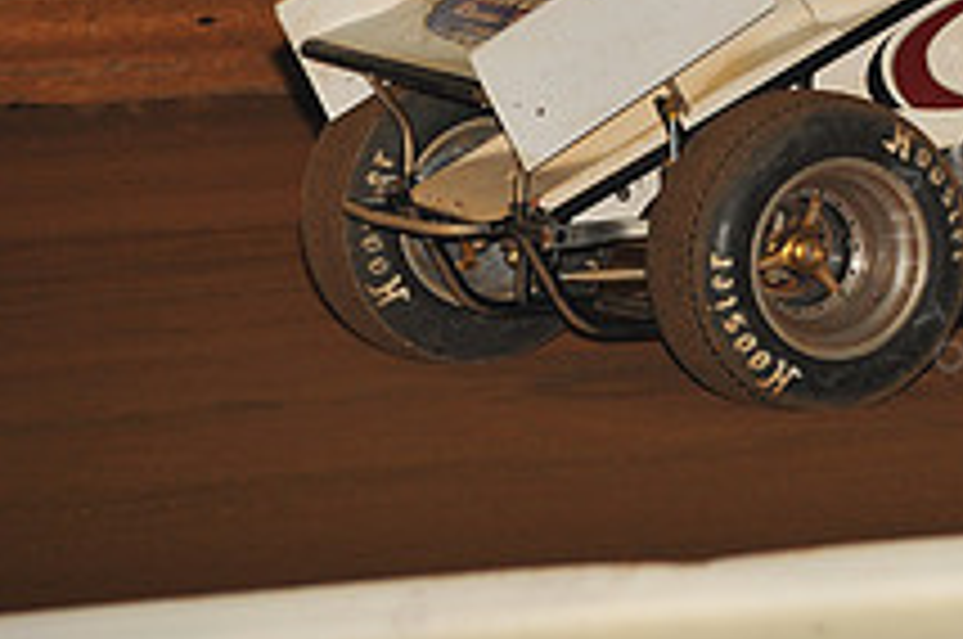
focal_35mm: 502
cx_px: 1156
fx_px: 13408
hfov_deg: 4.1
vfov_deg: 2.7
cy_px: -207
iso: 1000
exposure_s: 1/320
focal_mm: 185
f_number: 6.3
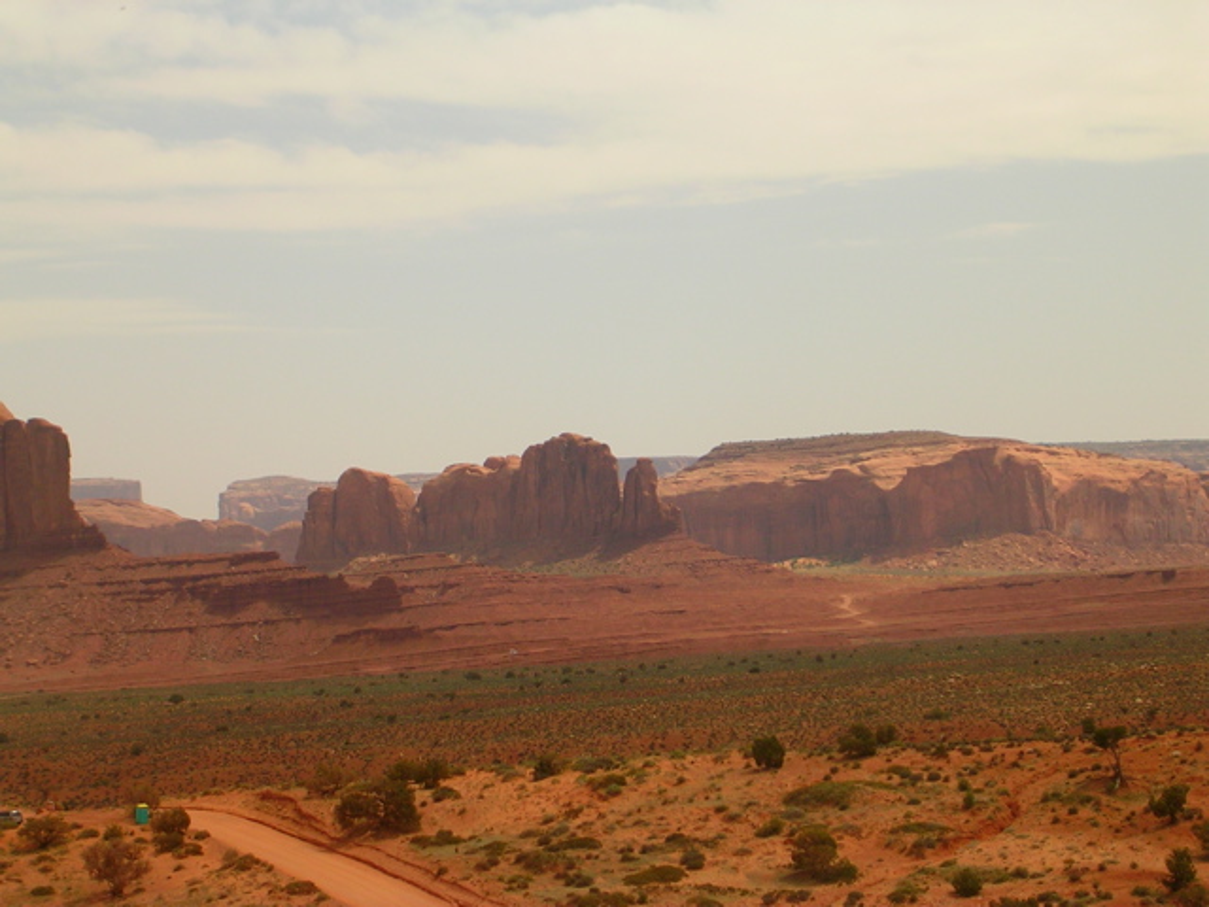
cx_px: 604
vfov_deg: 12.9
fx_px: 4016
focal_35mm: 115
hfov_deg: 17.1
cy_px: 454
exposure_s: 1/510
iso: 50
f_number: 4.9
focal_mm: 17.4
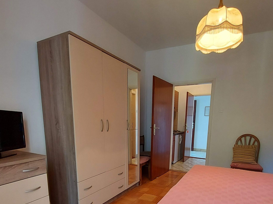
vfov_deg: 62.2
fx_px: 158
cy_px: 153
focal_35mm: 20
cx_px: 147
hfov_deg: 81.6
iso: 250
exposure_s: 1/33
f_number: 2.2
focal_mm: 1.74
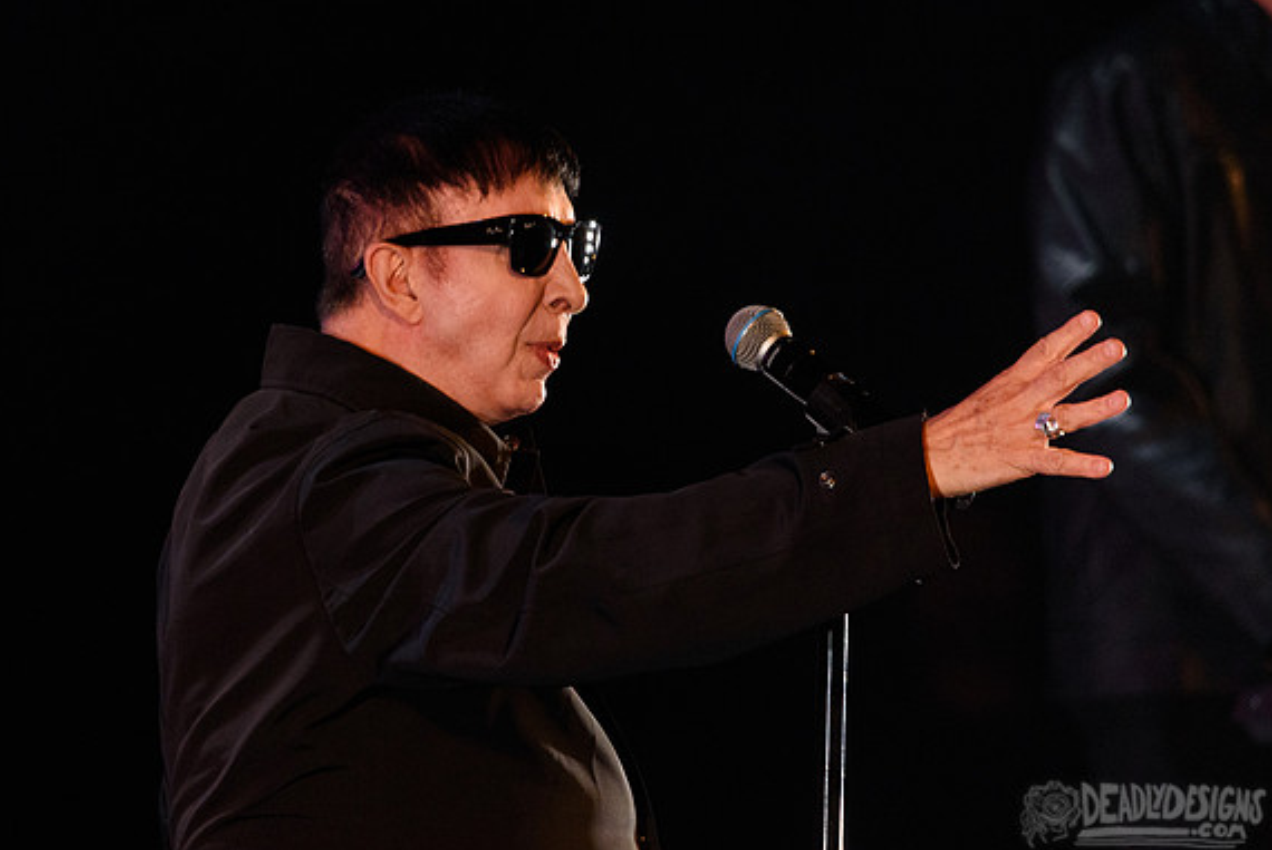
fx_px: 27474
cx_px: 610
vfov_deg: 1.8
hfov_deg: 2.7
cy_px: 336
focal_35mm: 777
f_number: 6.3
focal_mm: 600
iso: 4000
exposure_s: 1/200
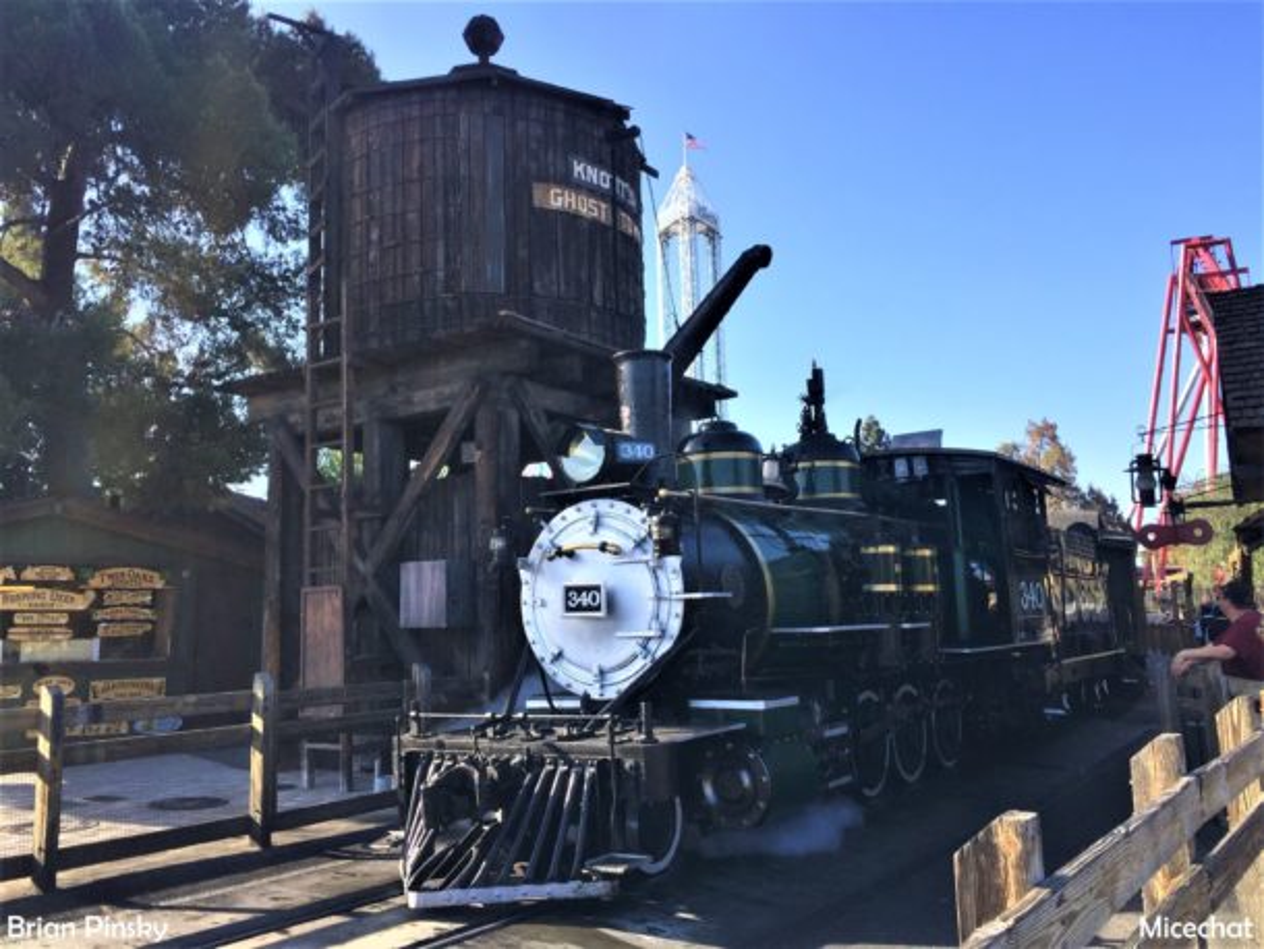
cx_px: 632
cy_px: 474
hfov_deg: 61.6
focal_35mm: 29
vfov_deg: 48.3
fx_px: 1059
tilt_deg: +7.6
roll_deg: -0.1
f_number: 2.2
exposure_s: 1/920
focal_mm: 4.15
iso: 32
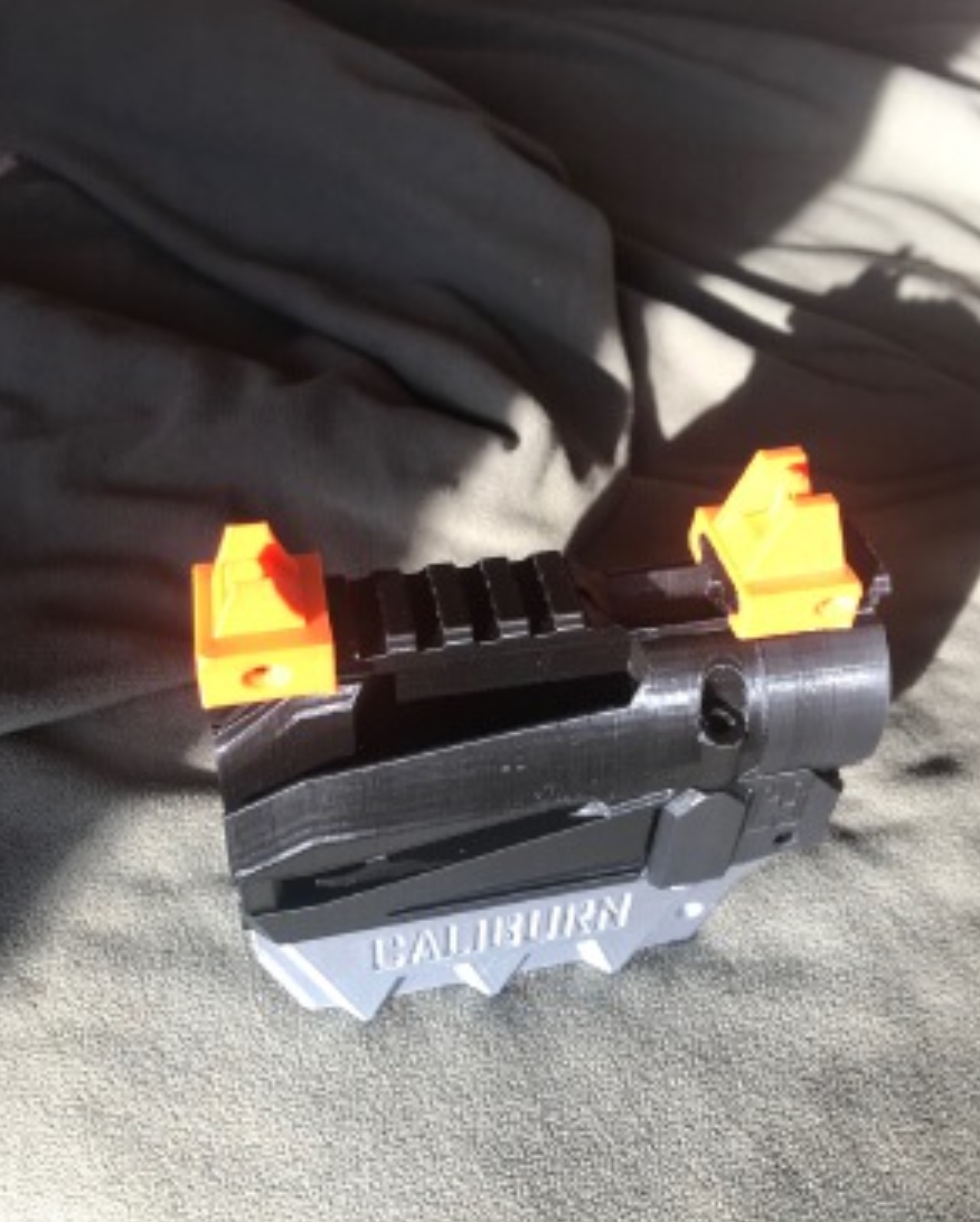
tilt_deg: -45.1
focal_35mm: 30
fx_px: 1086
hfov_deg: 48.6
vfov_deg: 58.7
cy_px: 611
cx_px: 493
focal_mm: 3.99
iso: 25
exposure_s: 1/60
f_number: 1.8
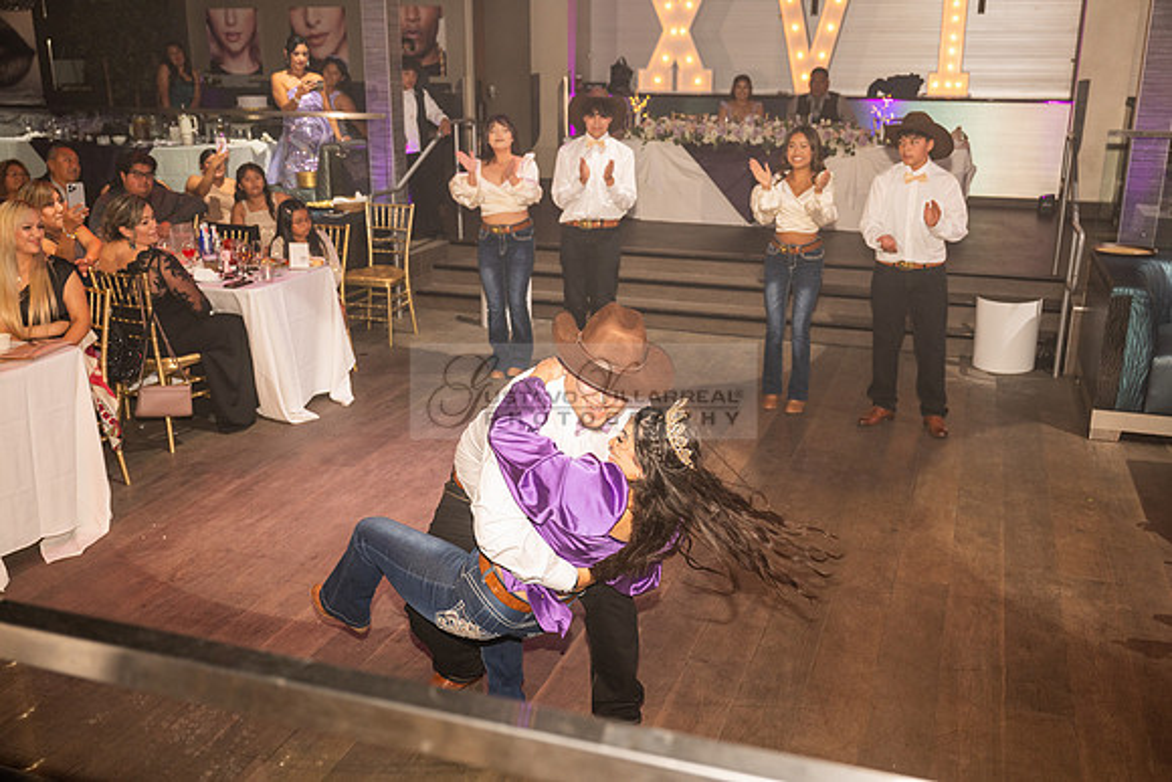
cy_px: 391
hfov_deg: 55.8
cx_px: 586
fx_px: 1107
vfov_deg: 38.9
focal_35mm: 34
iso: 1000
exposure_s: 1/200
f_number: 4
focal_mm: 34
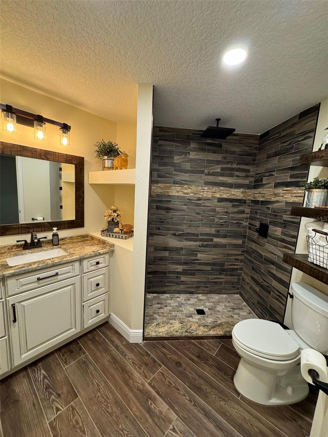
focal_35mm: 14
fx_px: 177
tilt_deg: -5.6
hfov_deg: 85.7
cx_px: 164
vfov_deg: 102.1
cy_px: 218
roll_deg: -1.5
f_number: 2.2
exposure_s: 1/60
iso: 200
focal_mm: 2.22
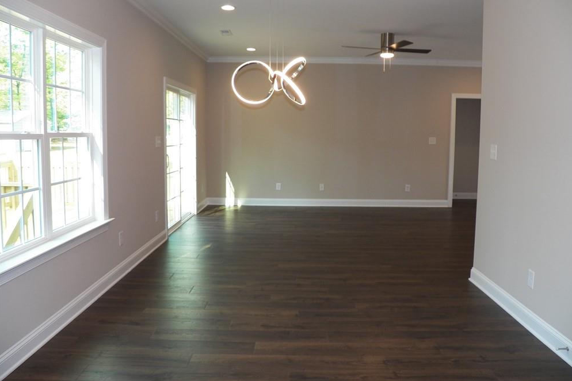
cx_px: 292
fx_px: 477
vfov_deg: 43.6
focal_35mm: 30
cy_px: 175
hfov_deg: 61.9
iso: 125
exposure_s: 1/60
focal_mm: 4.9
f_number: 2.8
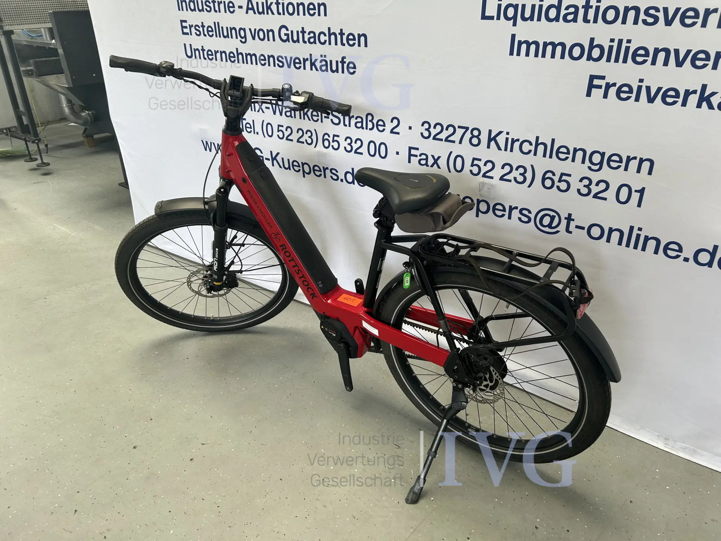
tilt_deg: -25.3
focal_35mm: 26
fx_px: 542
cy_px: 270
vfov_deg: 53.1
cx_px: 360
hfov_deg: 67.3
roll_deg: +2.5
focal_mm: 5.7
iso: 50
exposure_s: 1/121
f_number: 1.5
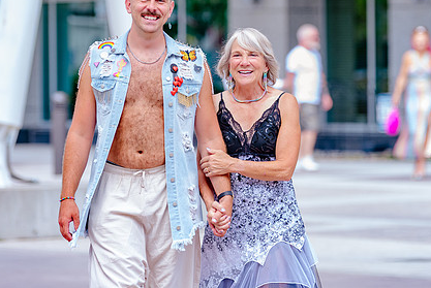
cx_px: 276
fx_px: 3607
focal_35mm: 301
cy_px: 43
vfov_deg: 4.6
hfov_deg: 6.8
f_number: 2.8
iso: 320
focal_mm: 150
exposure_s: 1/400
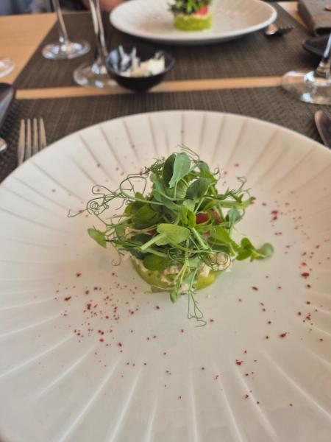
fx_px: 293
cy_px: 221
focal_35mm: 23
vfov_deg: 73.9
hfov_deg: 58.9
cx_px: 166
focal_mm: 5.4
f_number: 1.8
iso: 25
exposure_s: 1/214
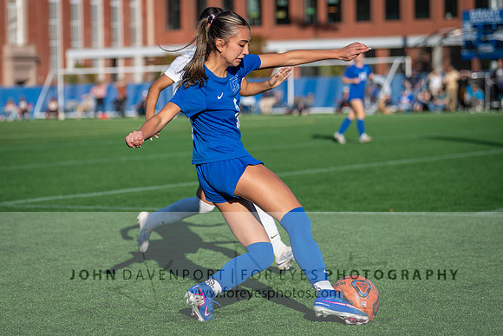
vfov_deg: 10.1
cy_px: 142
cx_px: 164
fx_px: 1895
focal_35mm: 136
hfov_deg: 15.1
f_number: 2.8
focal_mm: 100
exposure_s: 1/2000
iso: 125
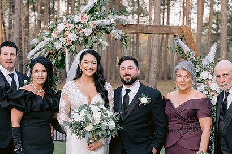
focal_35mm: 75
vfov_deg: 18.1
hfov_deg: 27.0
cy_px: 102
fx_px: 483
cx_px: 120
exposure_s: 1/160
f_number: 4
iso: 500
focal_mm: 50
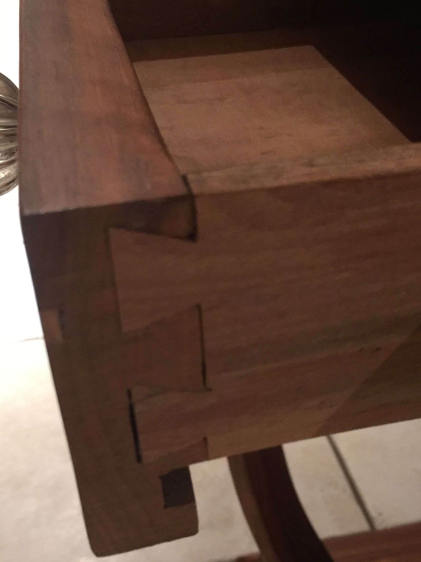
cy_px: 336
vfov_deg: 43.6
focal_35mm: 43
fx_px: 697
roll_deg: +1.9
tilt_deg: -38.0
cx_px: 223
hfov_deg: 33.6
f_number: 2.2
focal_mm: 4.15
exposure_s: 1/10
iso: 100
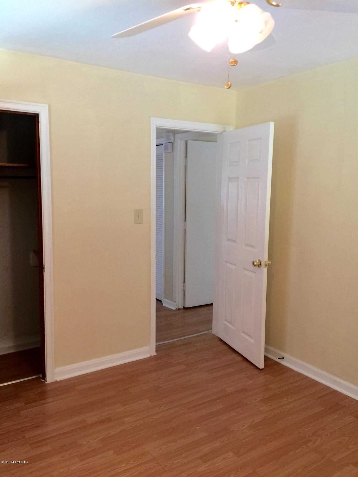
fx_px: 400
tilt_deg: -6.1
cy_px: 238
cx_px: 179
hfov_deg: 48.2
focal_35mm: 29
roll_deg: -0.6
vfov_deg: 61.7
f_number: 2.2
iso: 64
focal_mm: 4.15
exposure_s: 1/17
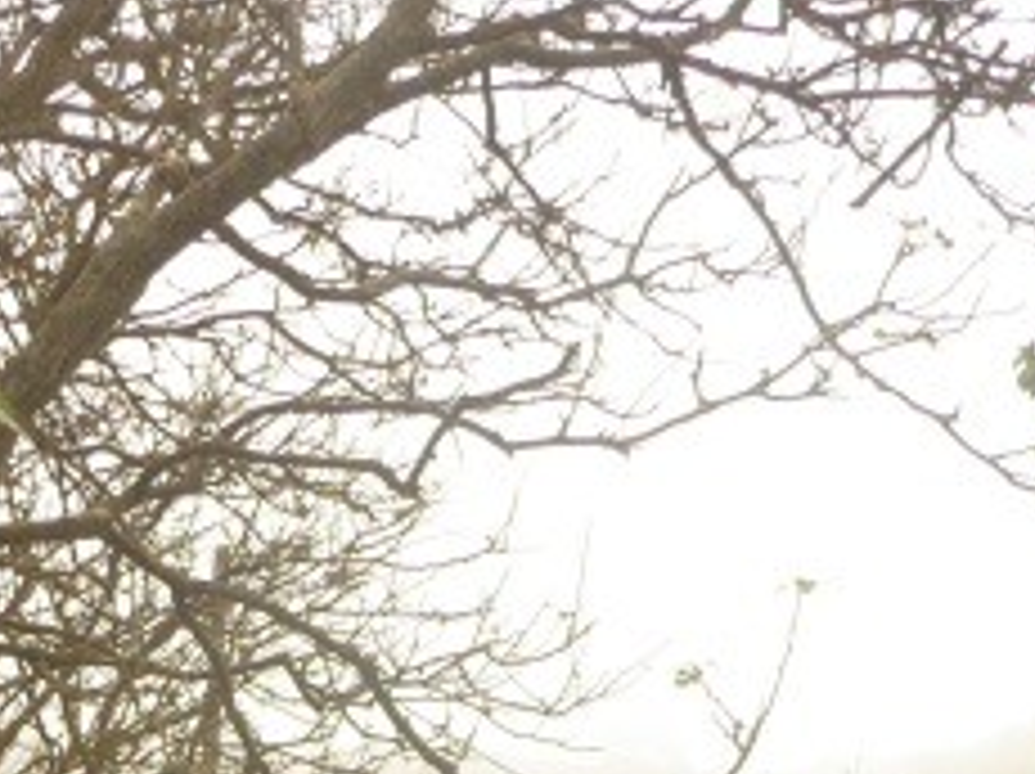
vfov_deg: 13.0
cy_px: 1206
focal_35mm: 107
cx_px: 522
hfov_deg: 18.4
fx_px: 3196
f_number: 3.3
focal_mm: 4.3
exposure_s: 1/400
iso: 80
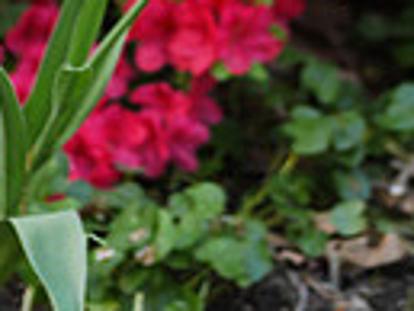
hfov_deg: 11.0
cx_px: 254
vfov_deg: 8.0
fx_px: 2155
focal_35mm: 180
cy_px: -236
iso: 400
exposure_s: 1/125
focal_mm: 20
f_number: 1.7
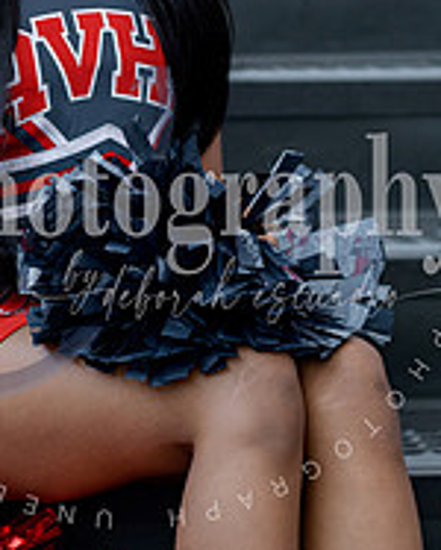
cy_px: 150
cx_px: 82
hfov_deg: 9.8
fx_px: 2574
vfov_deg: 12.2
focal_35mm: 158
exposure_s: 1/80
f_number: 2.8
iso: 250
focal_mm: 70
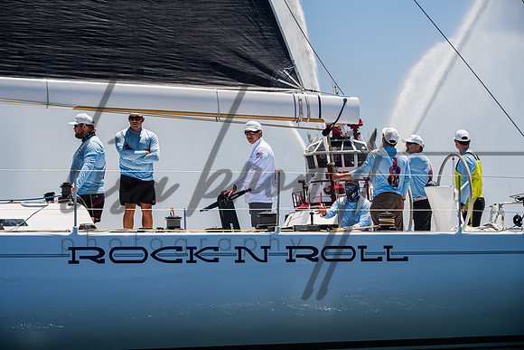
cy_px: 175
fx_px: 1535
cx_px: 262
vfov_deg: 13.0
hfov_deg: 19.4
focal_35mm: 105
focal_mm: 105
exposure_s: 1/1600
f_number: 8
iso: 400
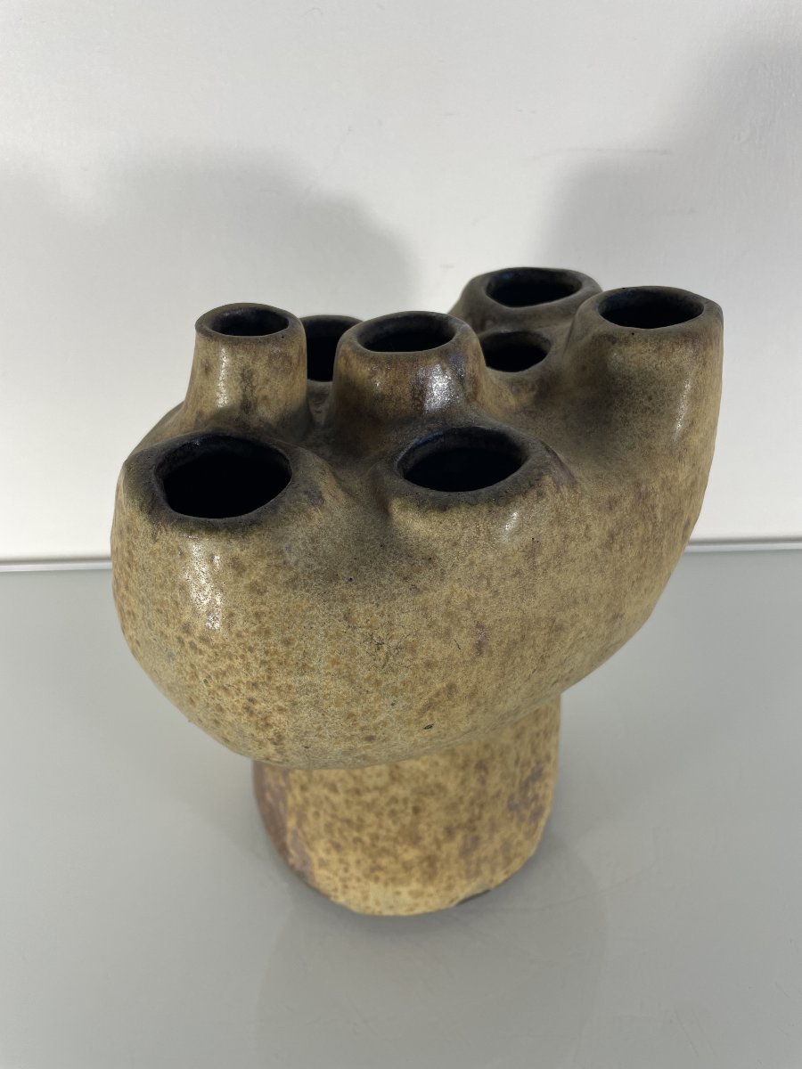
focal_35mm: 26
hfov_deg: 53.1
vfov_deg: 67.3
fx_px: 803
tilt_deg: -39.6
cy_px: 534
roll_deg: +2.8
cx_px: 401
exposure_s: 1/100
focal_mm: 4.2
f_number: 1.6
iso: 32
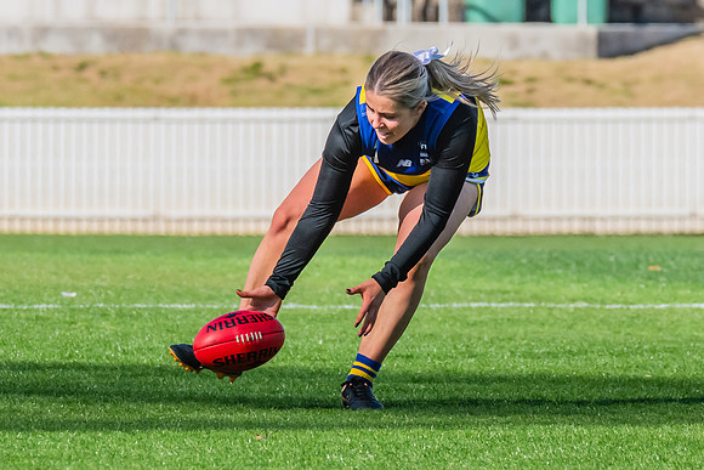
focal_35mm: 837
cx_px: 412
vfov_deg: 1.6
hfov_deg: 2.5
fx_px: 16363
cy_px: 132
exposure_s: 1/1250
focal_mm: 360
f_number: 11
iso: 800
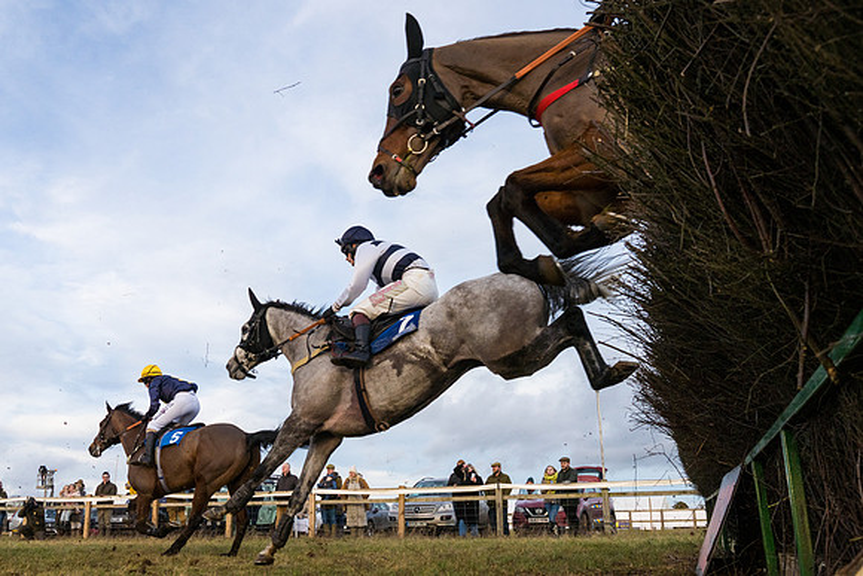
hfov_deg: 60.6
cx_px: 385
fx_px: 737
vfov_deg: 42.5
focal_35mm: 31
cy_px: 340
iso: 1000
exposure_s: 1/1600
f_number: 8
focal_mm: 24
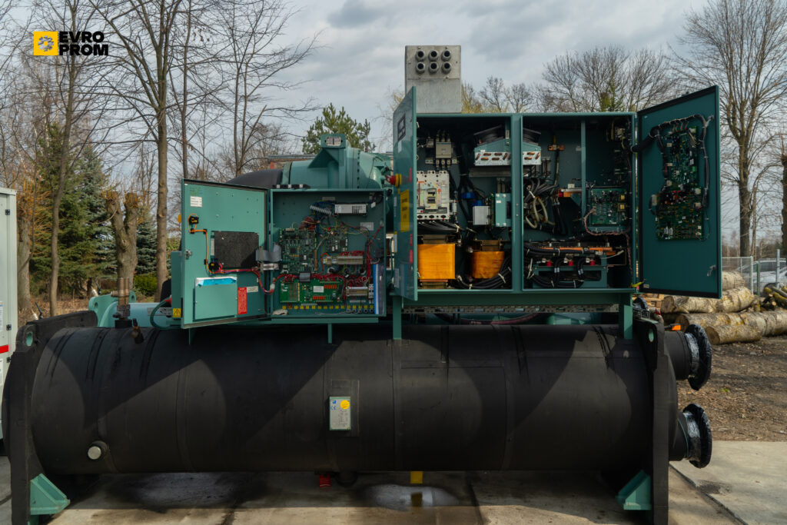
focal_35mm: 32
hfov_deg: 58.7
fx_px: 700
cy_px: 262
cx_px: 394
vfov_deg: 41.1
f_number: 8
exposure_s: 1/160
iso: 160
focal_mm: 32
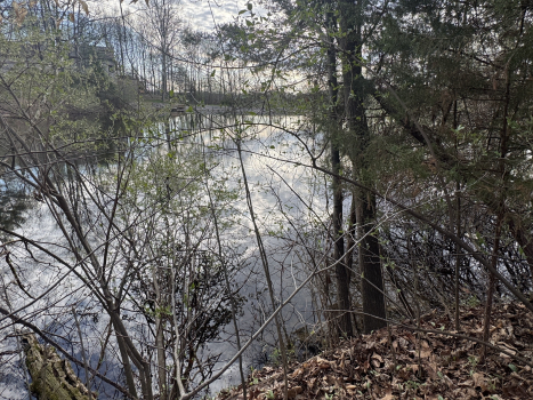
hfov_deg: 81.7
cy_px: 178
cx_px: 276
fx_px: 308
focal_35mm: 20
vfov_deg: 65.8
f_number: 2.2
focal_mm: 2.22
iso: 40
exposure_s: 1/470
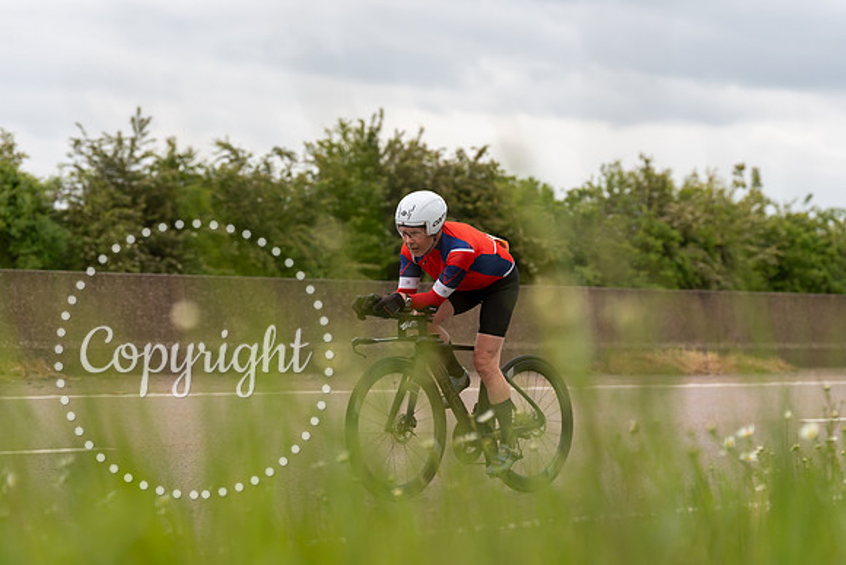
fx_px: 2397
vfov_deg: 13.4
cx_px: 423
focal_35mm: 102
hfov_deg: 20.0
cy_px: 282
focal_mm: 102
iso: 250
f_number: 3.5
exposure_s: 1/1000
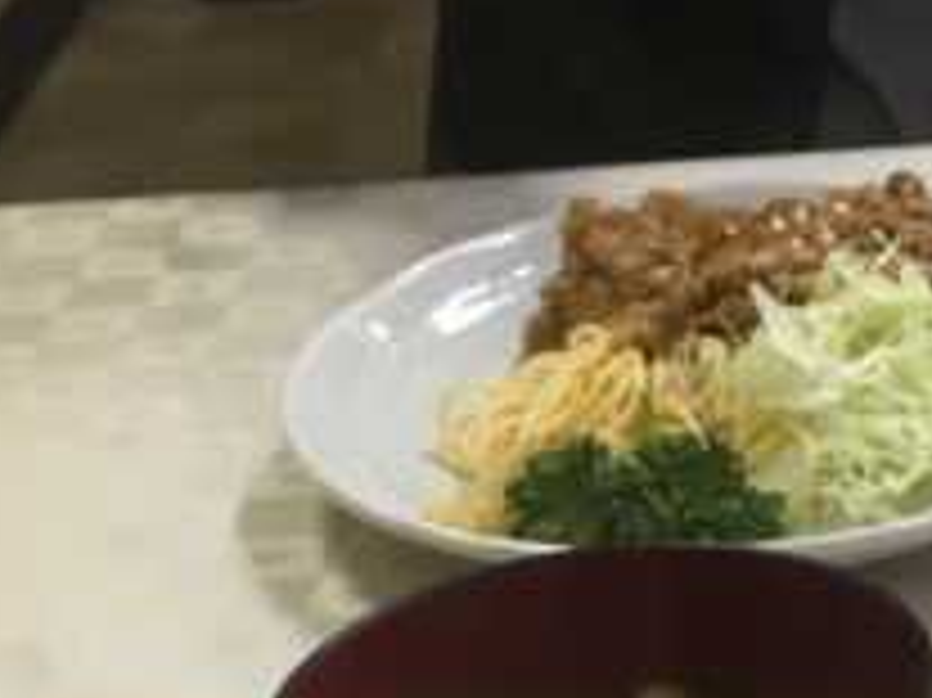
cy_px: 1297
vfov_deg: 12.0
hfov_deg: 16.8
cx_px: 1117
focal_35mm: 112
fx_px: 3014
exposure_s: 1/30
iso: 80
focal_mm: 4.15
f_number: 2.2
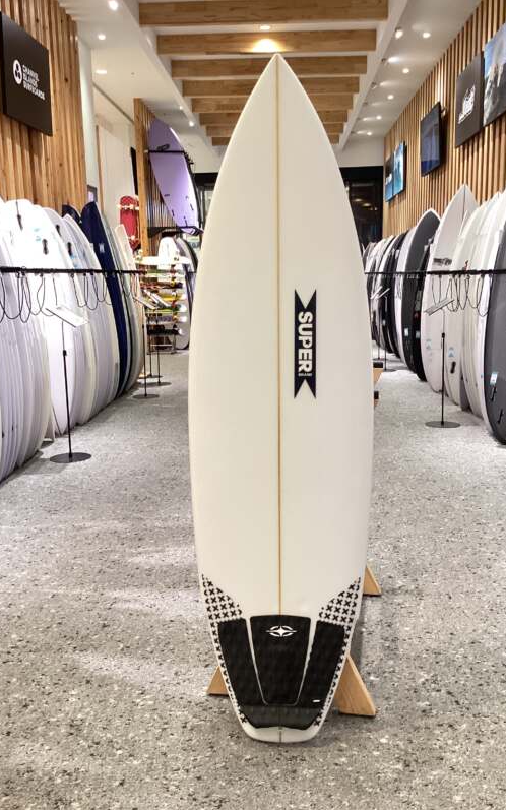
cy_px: 406
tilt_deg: -10.7
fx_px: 728
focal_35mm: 33
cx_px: 265
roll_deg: -1.4
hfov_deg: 38.3
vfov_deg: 58.1
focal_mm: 3.3
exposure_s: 1/50
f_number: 2.4
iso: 160
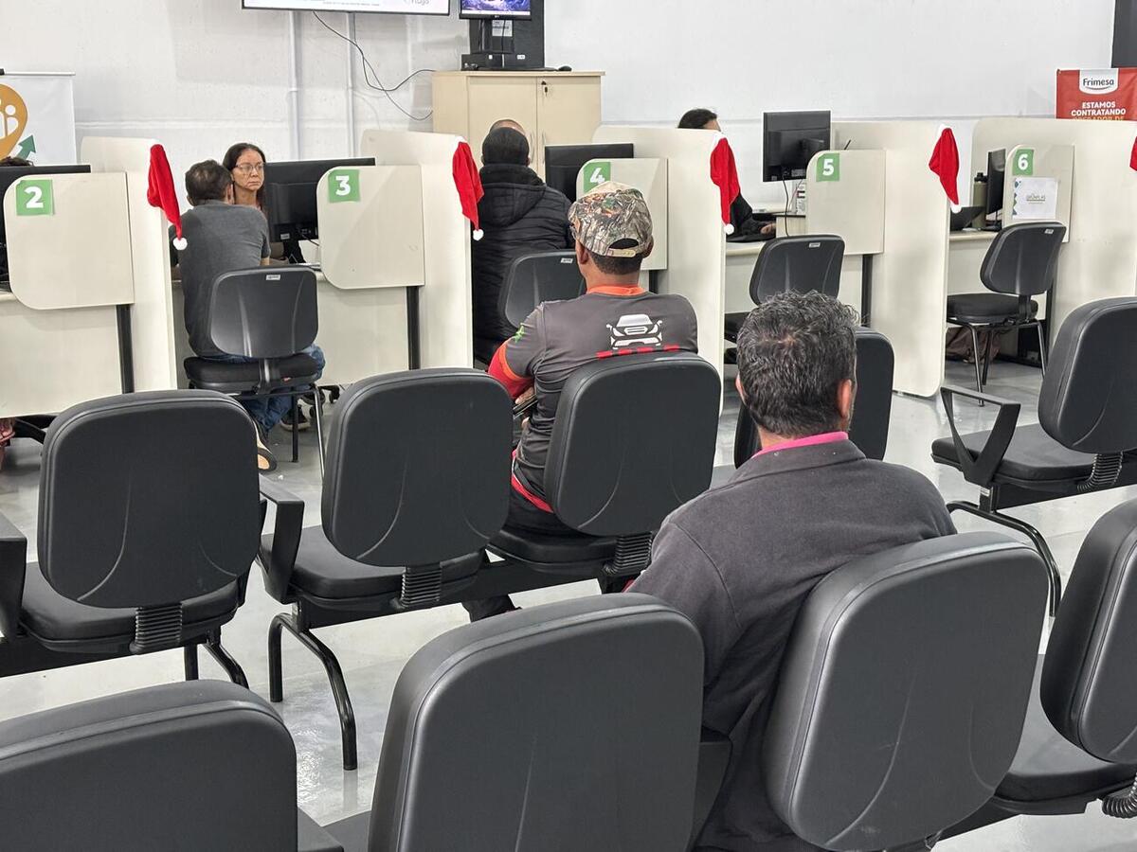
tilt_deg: -10.3
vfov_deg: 28.0
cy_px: 426
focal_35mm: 52
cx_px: 568
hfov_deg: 36.8
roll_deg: +0.2
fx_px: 1708
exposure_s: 1/40
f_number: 1.6
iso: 250
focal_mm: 5.96
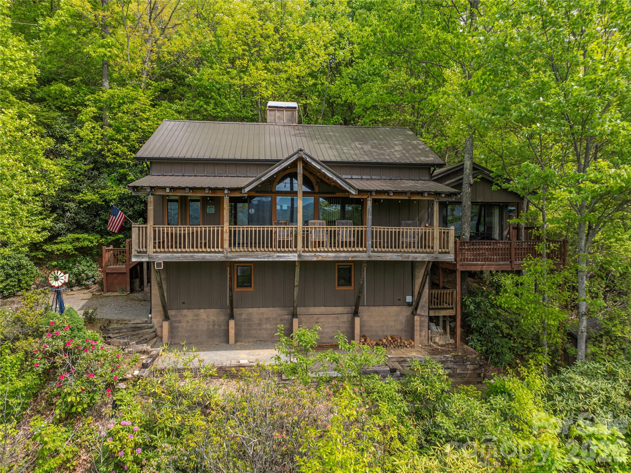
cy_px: 236
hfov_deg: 71.6
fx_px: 437
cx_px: 316
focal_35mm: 24
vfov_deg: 56.8
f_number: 2.8
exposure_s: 1/800
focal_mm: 12.29
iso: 100
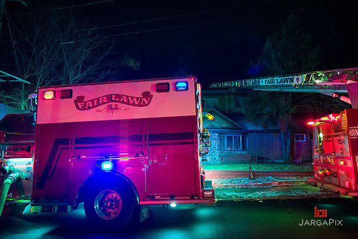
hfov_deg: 69.4
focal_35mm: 26
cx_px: 179
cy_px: 120
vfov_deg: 49.6
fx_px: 259
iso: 1600
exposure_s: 1/125
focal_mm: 26
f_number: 3.2
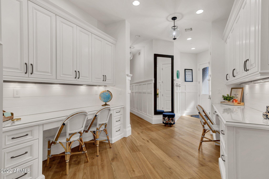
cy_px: 90
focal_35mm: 17
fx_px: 127
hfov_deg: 93.3
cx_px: 134
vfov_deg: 70.5
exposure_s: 1/3.33
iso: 80
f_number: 8
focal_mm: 17
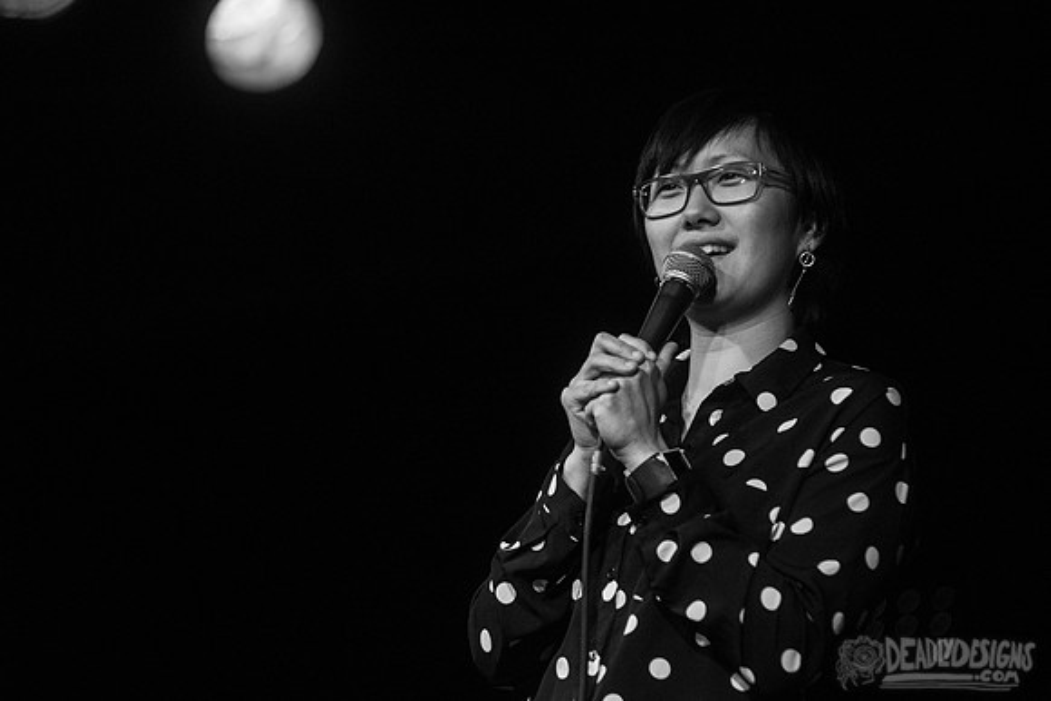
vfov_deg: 6.7
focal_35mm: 204
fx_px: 5954
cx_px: 630
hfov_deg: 10.1
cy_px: 353
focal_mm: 170
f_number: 2.8
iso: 3200
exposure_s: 1/125
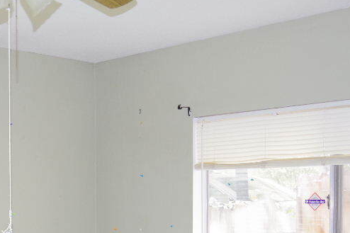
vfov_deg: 18.8
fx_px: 680
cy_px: 248
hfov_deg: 28.0
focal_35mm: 70
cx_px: 53
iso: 400
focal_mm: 18
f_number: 3.5
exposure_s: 1/160
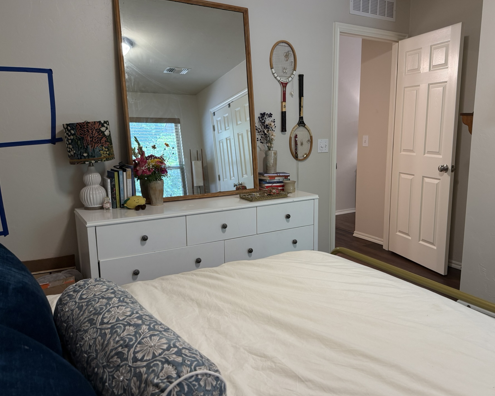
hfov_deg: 63.9
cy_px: 197
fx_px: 396
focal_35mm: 27
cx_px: 276
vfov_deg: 53.2
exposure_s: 1/60
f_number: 1.78
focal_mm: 6.76
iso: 160
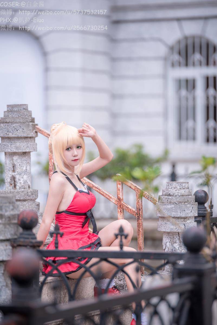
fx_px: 1807
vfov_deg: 10.3
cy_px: 162
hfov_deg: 6.9
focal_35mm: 200
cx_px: 108
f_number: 2.8
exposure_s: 1/640
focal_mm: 200
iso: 100
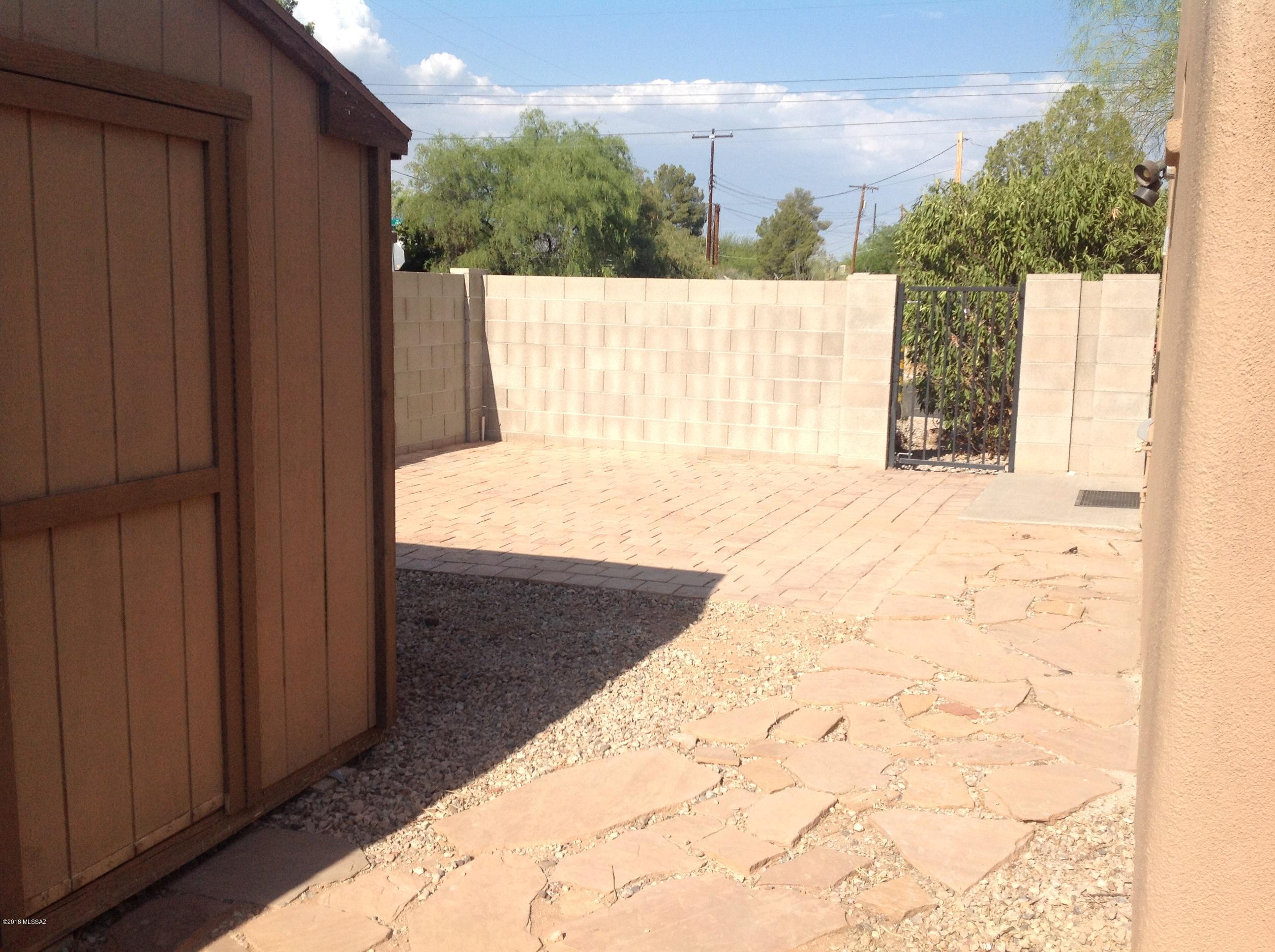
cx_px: 638
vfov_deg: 40.6
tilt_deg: -8.9
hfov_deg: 52.7
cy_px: 476
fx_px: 1287
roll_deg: -0.6
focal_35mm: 35
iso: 50
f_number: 2.4
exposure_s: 1/2016
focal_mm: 4.28
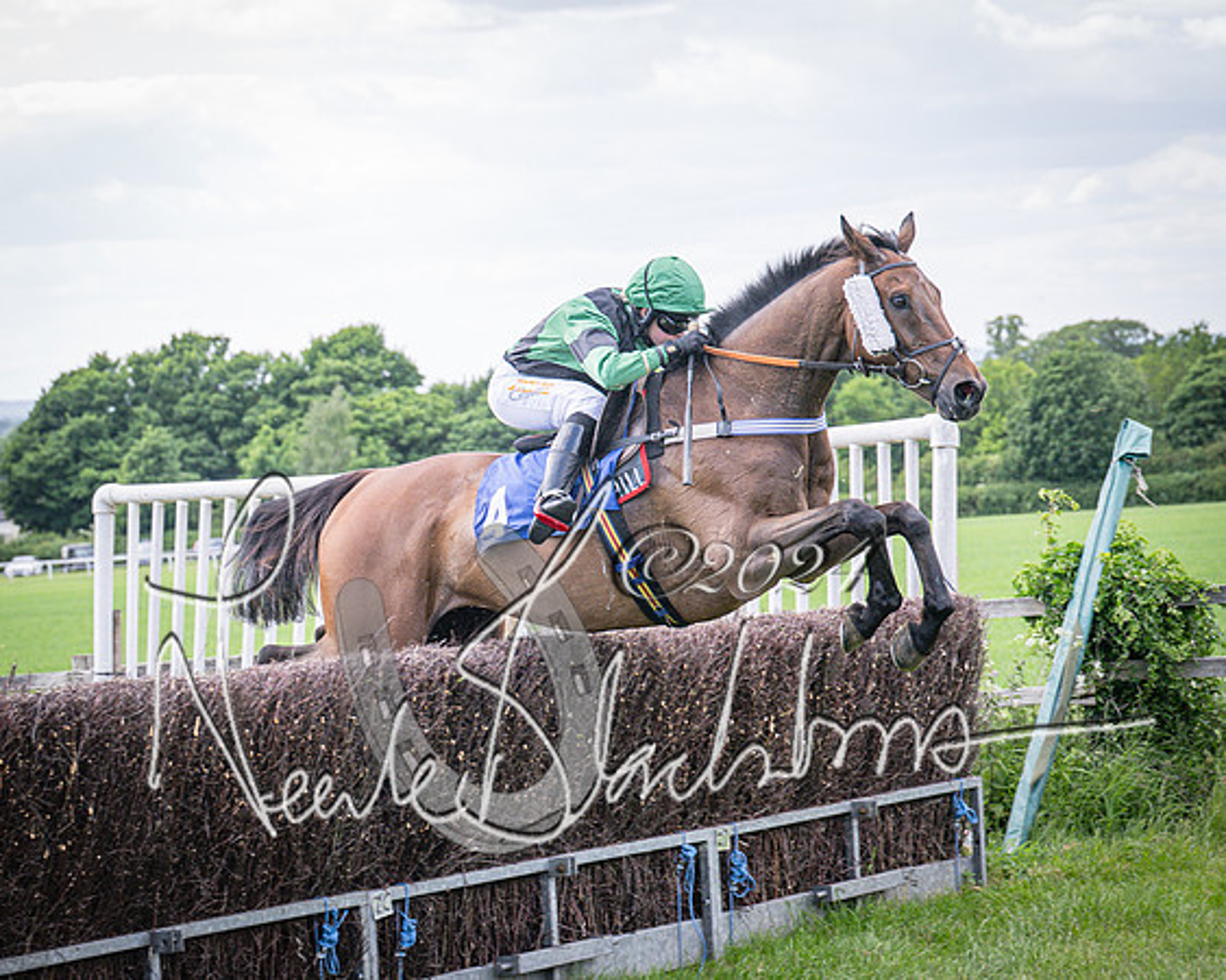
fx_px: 4402
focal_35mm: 121
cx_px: 563
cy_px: 485
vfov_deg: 12.7
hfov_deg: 15.9
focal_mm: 70
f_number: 4
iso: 400
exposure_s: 1/1250
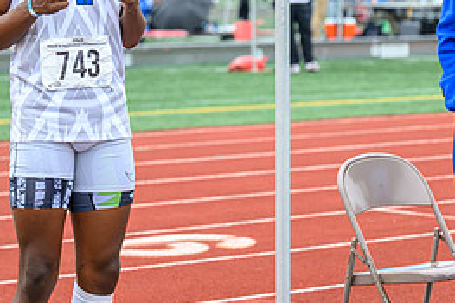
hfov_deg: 11.7
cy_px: 33
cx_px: 274
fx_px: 2210
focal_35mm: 175
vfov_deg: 7.8
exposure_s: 1/2500
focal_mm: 70
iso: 560
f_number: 2.8
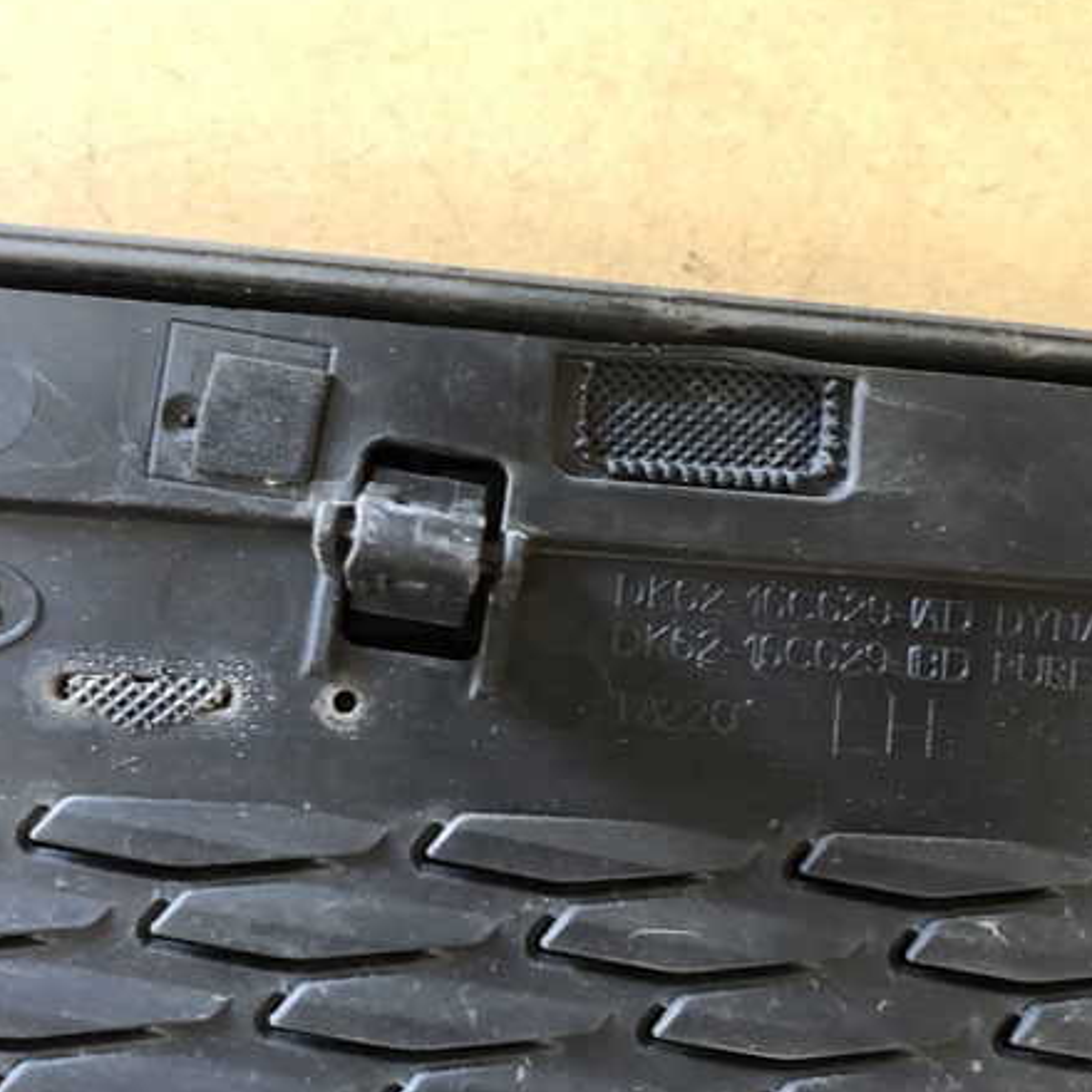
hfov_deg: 45.9
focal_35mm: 36
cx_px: 628
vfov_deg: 46.0
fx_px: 1285
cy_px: 560
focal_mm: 4
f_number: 1.8
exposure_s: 1/8
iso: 100
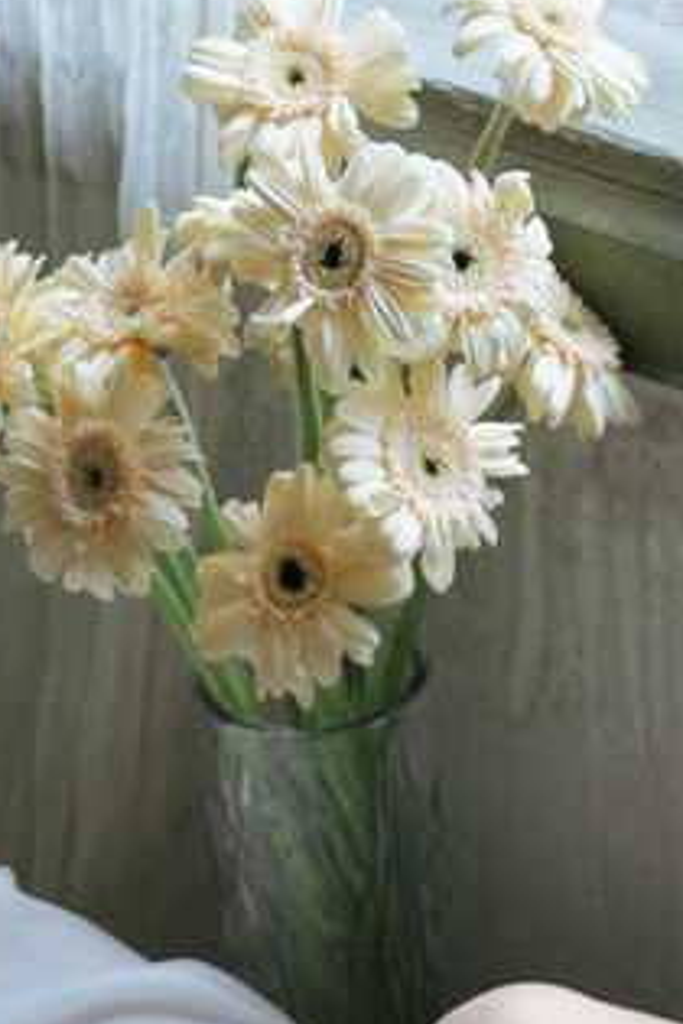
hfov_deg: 8.8
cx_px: 572
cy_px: 2404
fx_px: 4411
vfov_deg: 11.2
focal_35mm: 155
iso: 800
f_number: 2.8
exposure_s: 1/250
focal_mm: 31
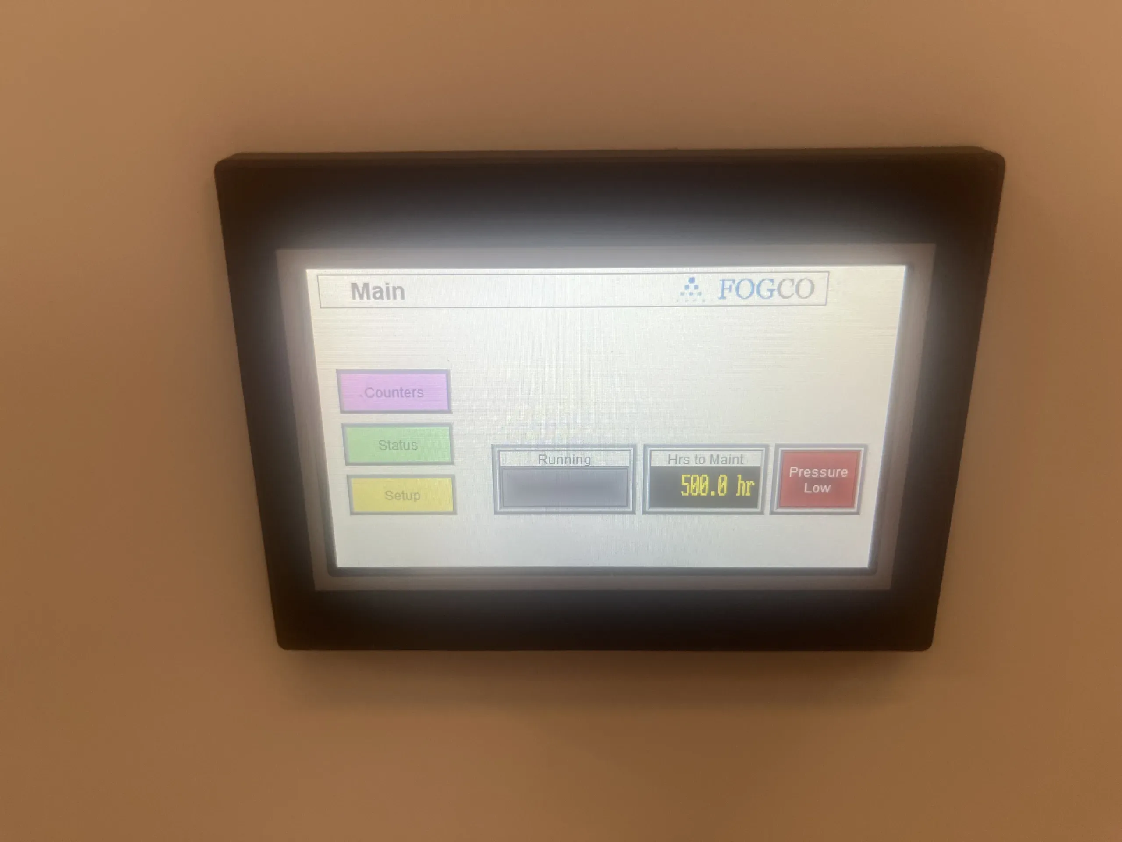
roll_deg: +1.6
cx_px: 561
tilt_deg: -19.5
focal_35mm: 26
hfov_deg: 67.3
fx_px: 843
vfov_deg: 53.1
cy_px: 421
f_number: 1.6
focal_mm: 5.1
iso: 80
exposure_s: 1/120
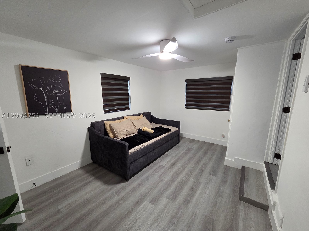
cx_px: 154
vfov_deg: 89.9
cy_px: 116
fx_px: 116
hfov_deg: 106.2
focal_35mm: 13
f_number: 2.2
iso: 500
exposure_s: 1/60
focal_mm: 2.2
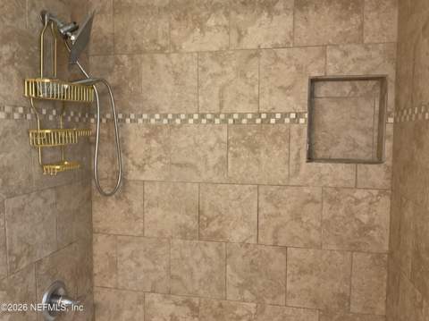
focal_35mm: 29
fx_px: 359
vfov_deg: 48.2
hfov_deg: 61.7
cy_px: 160
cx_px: 214
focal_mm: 3
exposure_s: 1/40
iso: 200
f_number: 1.8
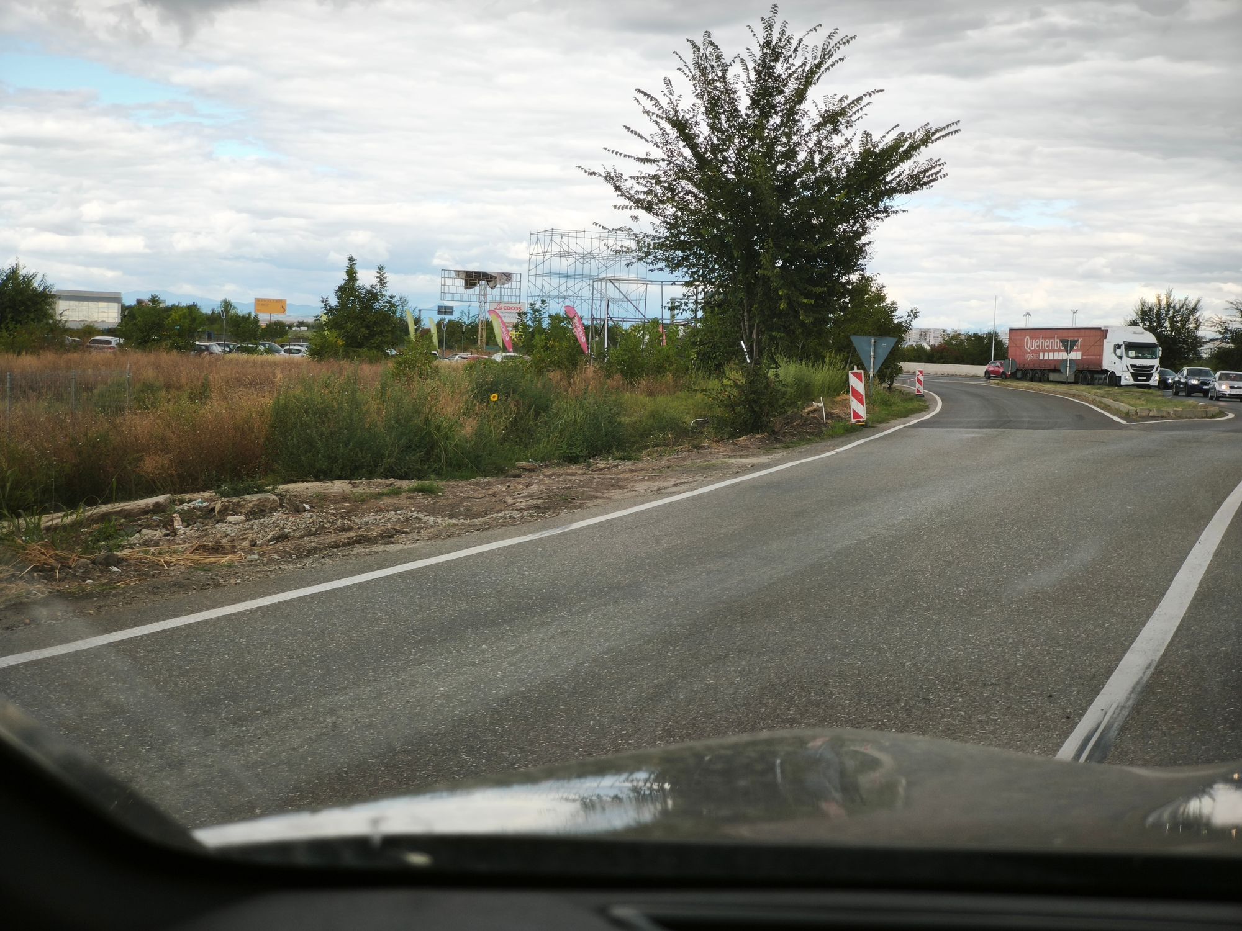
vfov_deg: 29.1
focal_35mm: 50
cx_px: 621
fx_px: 1794
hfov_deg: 38.2
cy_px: 466
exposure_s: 1/201
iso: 50
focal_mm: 7.1
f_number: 1.9
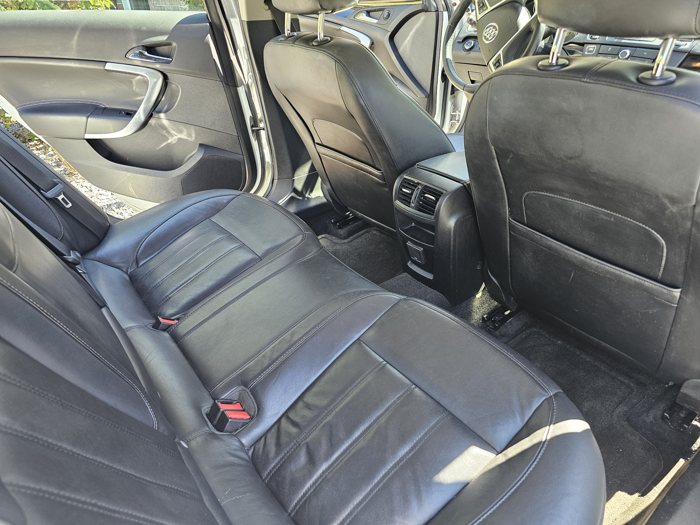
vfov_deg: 58.9
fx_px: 465
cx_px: 350
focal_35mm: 23
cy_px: 262
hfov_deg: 73.9
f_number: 1.7
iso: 200
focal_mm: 6.3
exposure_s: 1/120
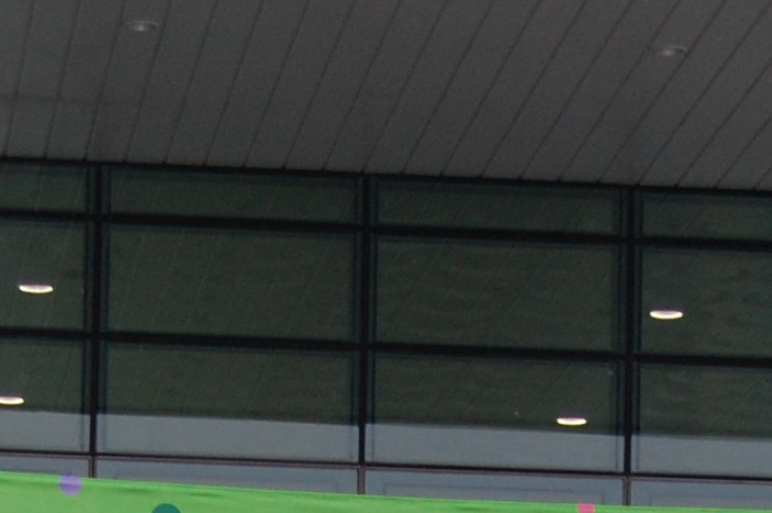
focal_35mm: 244
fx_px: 5226
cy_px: 1031
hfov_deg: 8.4
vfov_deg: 5.5
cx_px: 399
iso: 450
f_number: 4.8
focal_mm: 38
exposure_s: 1/60
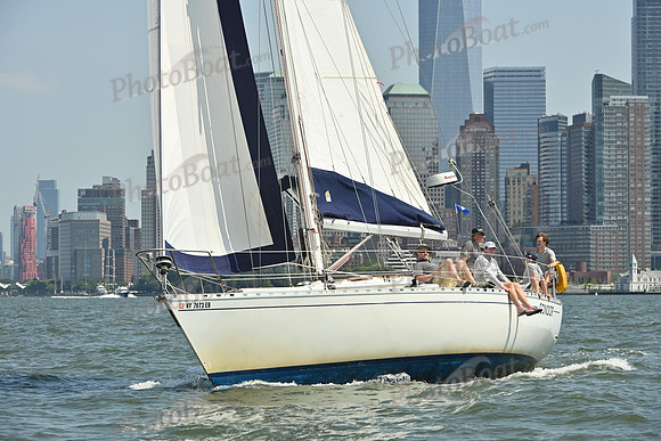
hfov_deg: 15.2
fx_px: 2479
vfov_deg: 10.2
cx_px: 330
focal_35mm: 135
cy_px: 220
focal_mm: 135
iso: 320
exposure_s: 1/1250
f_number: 11
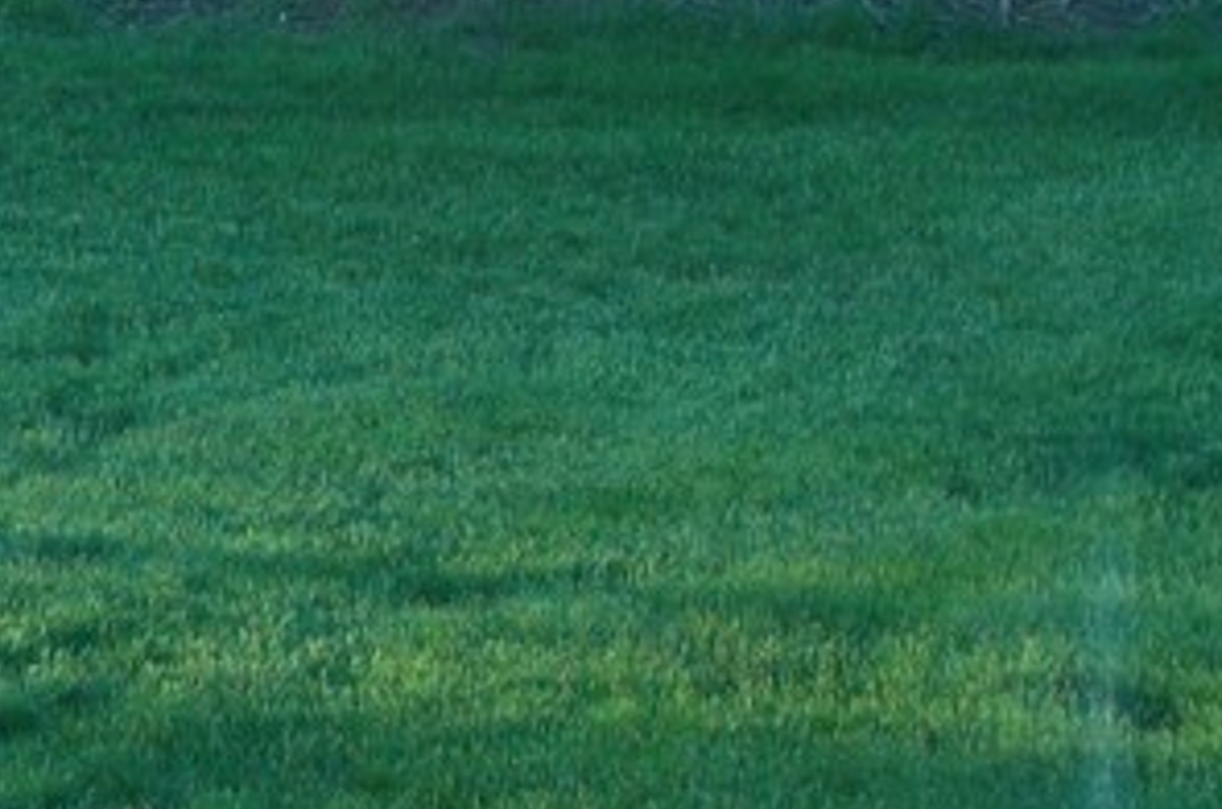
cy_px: -194
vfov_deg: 8.4
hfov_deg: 12.7
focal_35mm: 160
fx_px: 5414
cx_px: -72
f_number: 5.6
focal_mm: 29
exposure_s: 1/125
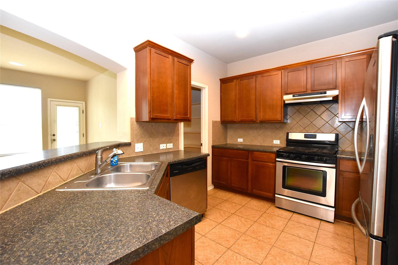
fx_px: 166
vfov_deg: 77.3
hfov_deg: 100.4
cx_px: 199
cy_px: 132
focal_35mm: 15
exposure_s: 1/200
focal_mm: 10
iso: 1800
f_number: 5.6
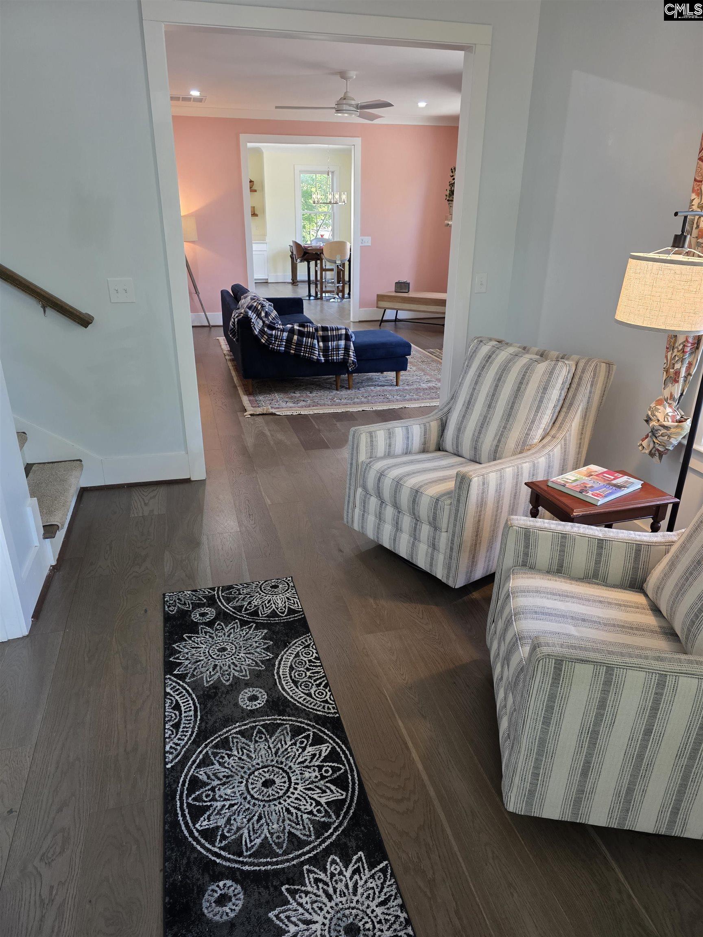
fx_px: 623
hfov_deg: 58.9
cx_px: 352
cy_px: 468
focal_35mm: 23
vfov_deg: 73.9
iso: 320
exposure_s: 1/120
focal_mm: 6.3
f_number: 1.7
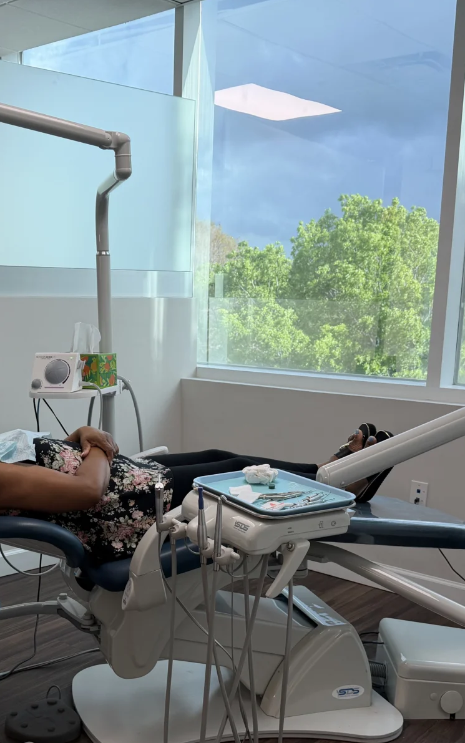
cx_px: 144
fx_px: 831
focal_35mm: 41
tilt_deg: -10.7
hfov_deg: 31.0
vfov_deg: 47.9
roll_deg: -0.3
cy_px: 447
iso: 64
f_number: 1.78
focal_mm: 6.76
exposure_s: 1/186
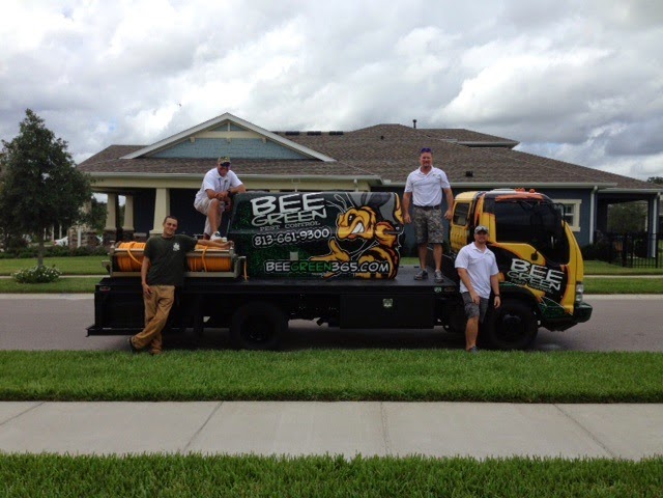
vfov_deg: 42.9
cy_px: 249
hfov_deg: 55.4
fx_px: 632
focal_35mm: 33
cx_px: 332
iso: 50
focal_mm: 4.12
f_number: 2.4
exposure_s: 1/1506
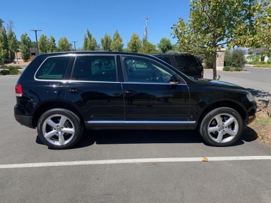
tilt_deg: -12.6
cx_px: 136
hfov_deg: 67.3
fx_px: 204
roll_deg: -0.1
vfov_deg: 53.1
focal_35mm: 26
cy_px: 102
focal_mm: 4.25
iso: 25
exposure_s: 1/1350
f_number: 1.8
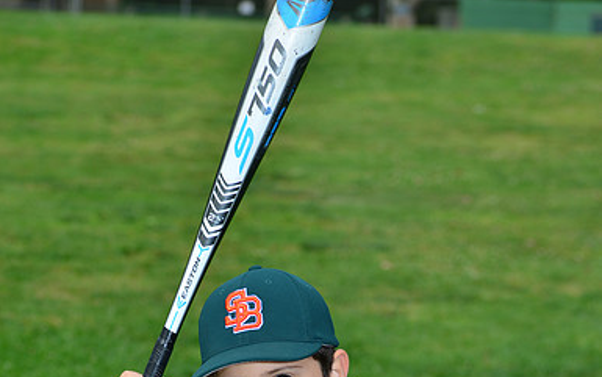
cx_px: 301
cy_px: 413
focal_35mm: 192
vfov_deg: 6.8
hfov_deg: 10.9
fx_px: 3151
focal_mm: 125
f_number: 10
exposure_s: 1/200
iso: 200
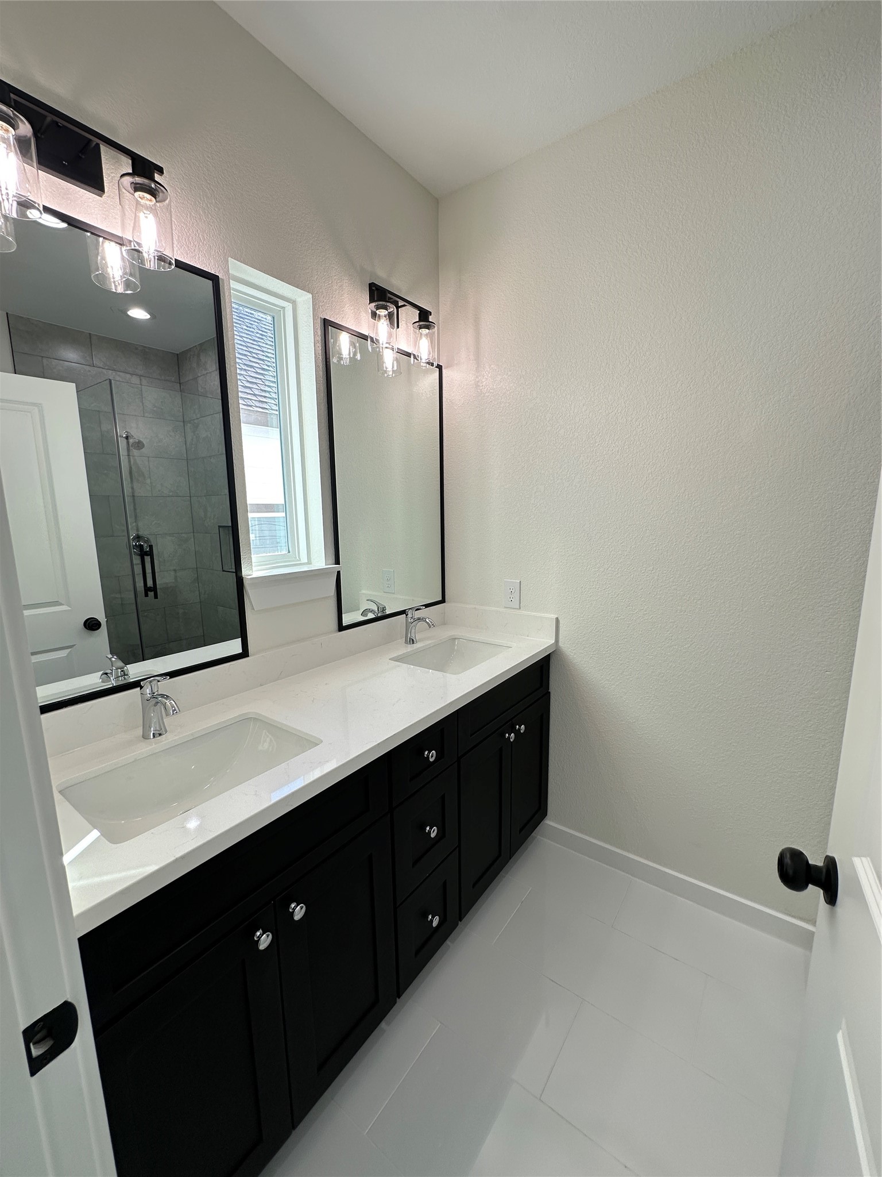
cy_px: 588
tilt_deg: -9.0
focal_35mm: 14
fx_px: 476
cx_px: 441
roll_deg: -0.3
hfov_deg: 85.7
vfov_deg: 102.1
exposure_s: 1/120
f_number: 2.2
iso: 50
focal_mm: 2.22
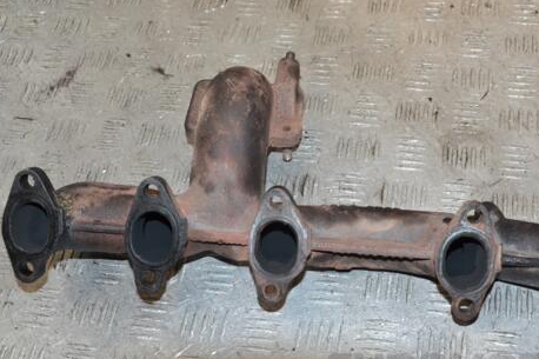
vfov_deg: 22.9
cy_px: 214
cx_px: 306
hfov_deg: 33.9
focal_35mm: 59
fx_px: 883
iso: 800
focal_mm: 30
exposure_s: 1/200
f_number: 8
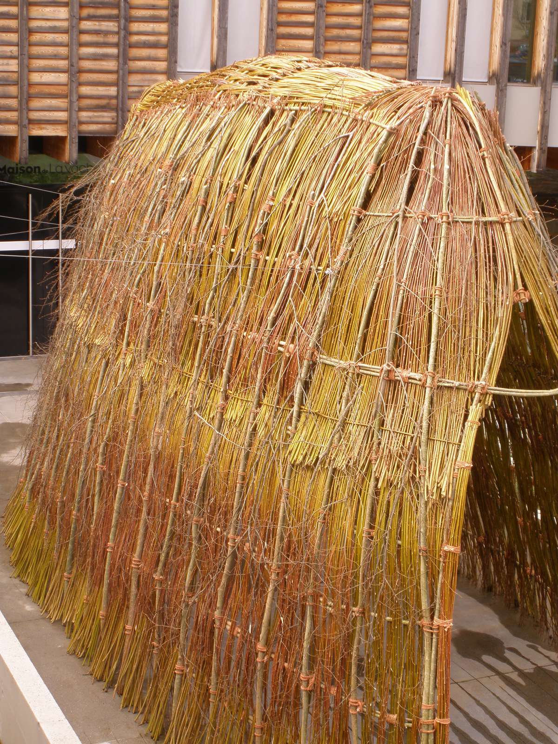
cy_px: 372
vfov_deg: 30.3
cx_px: 279
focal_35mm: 64
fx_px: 1376
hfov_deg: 22.9
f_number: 4.6
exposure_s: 1/80
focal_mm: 11.2
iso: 80
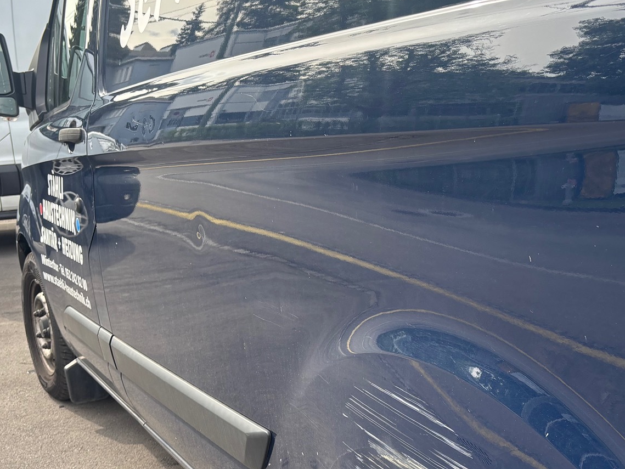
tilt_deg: -12.8
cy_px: 302
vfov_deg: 31.4
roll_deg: -1.6
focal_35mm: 46
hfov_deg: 40.8
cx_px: 408
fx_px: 831
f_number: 1.6
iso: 50
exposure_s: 1/556
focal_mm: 5.96
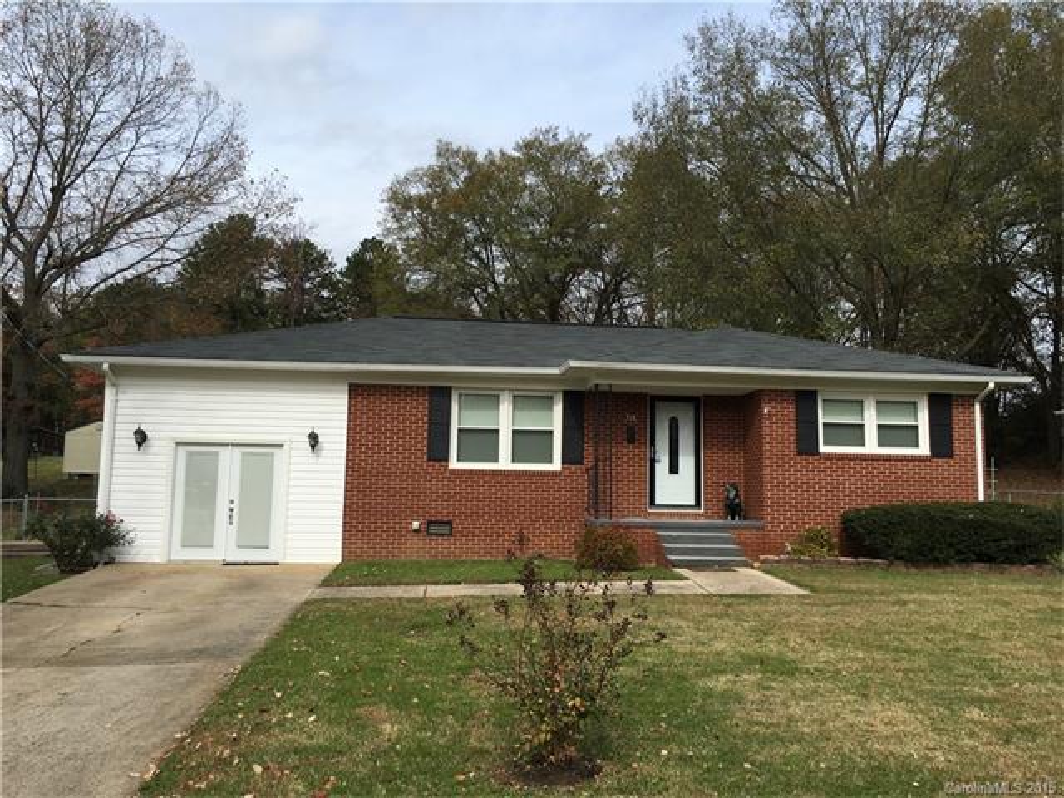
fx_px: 891
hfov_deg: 61.7
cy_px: 399
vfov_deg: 48.2
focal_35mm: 29
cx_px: 532
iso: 25
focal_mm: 4.15
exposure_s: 1/1709
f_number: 2.2
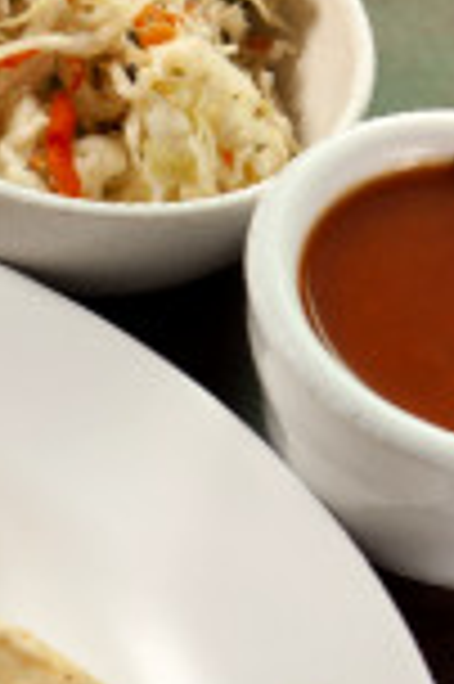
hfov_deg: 8.1
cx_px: -139
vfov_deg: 12.3
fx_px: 3147
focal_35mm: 166
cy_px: 637
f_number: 4
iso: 200
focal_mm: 42
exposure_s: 1/250
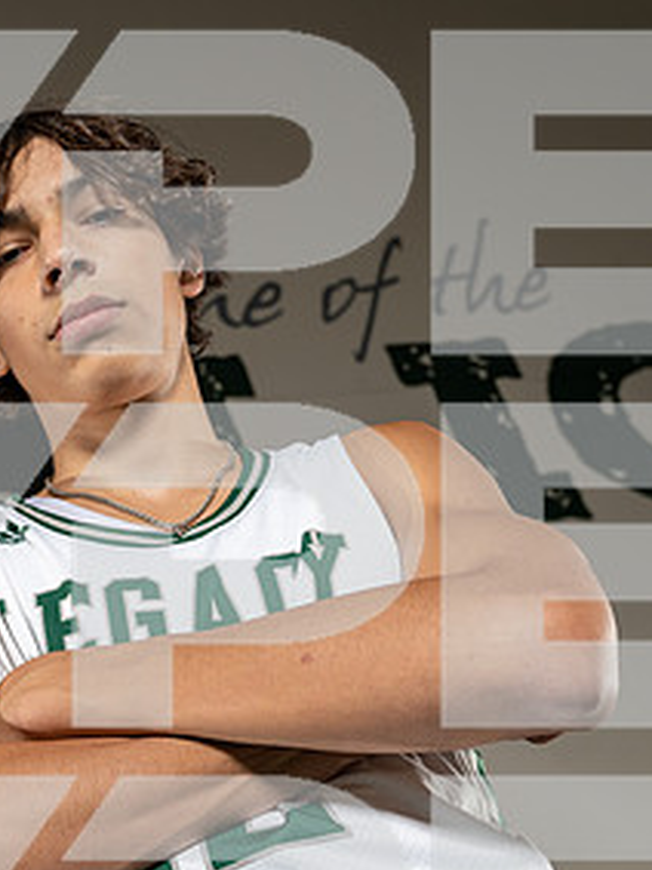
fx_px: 1835
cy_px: 567
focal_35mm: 73
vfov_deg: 26.6
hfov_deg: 19.6
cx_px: 12
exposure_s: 1/250
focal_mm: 37
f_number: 6.3
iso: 320
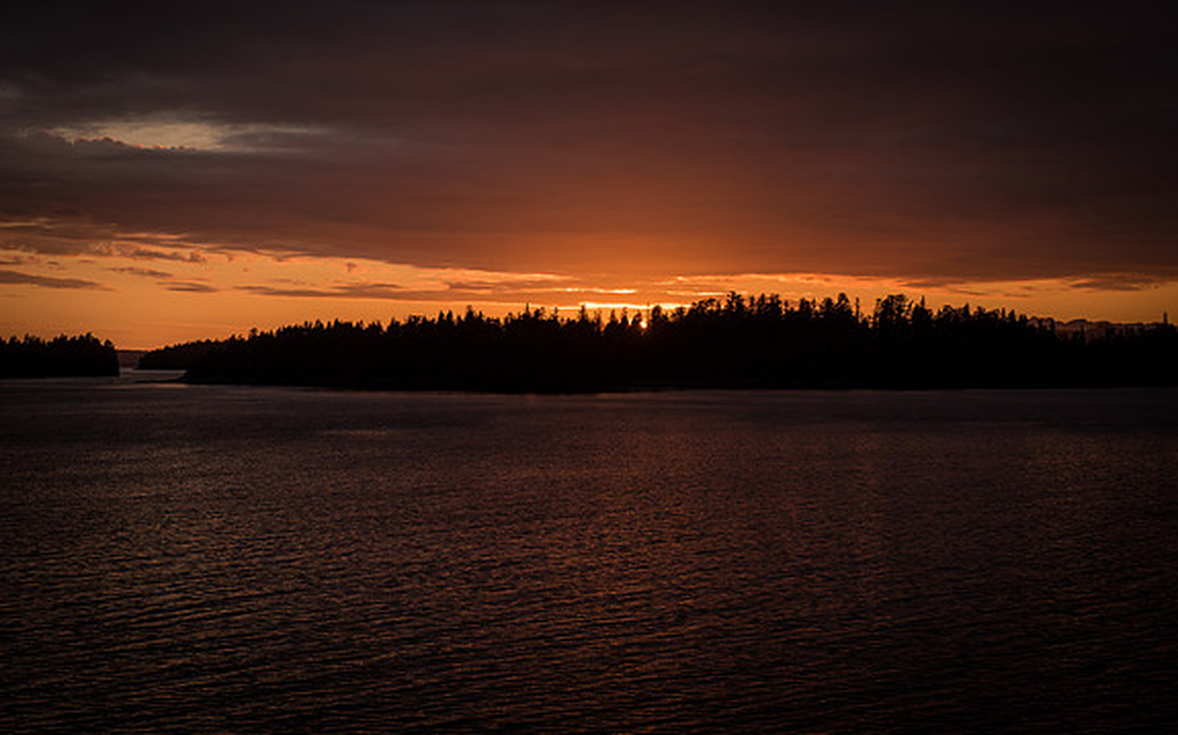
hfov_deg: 28.6
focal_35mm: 72
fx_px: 2311
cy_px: 357
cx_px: 590
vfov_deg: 18.1
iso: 100
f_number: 6.3
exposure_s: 1/250
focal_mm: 70
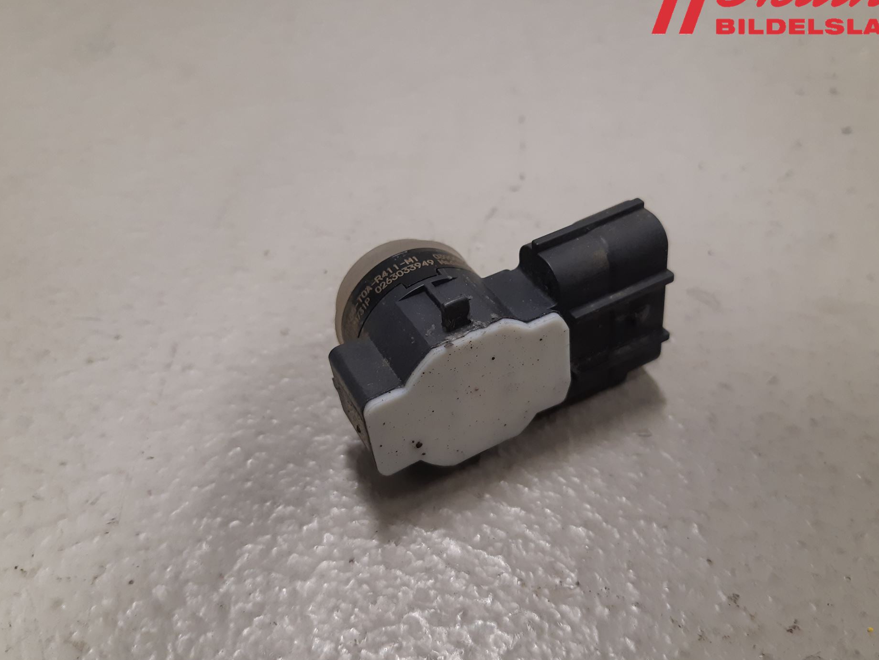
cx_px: 455
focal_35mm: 29
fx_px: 736
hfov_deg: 61.6
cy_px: 321
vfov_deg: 48.2
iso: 160
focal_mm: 3.93
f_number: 1.7
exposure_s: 1/50
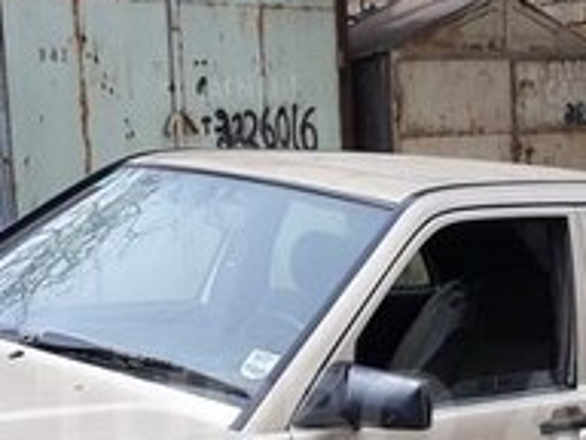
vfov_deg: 15.7
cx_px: 348
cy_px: 417
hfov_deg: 21.1
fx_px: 1574
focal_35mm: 93
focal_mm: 3.71
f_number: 1.7
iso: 40
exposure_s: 1/644
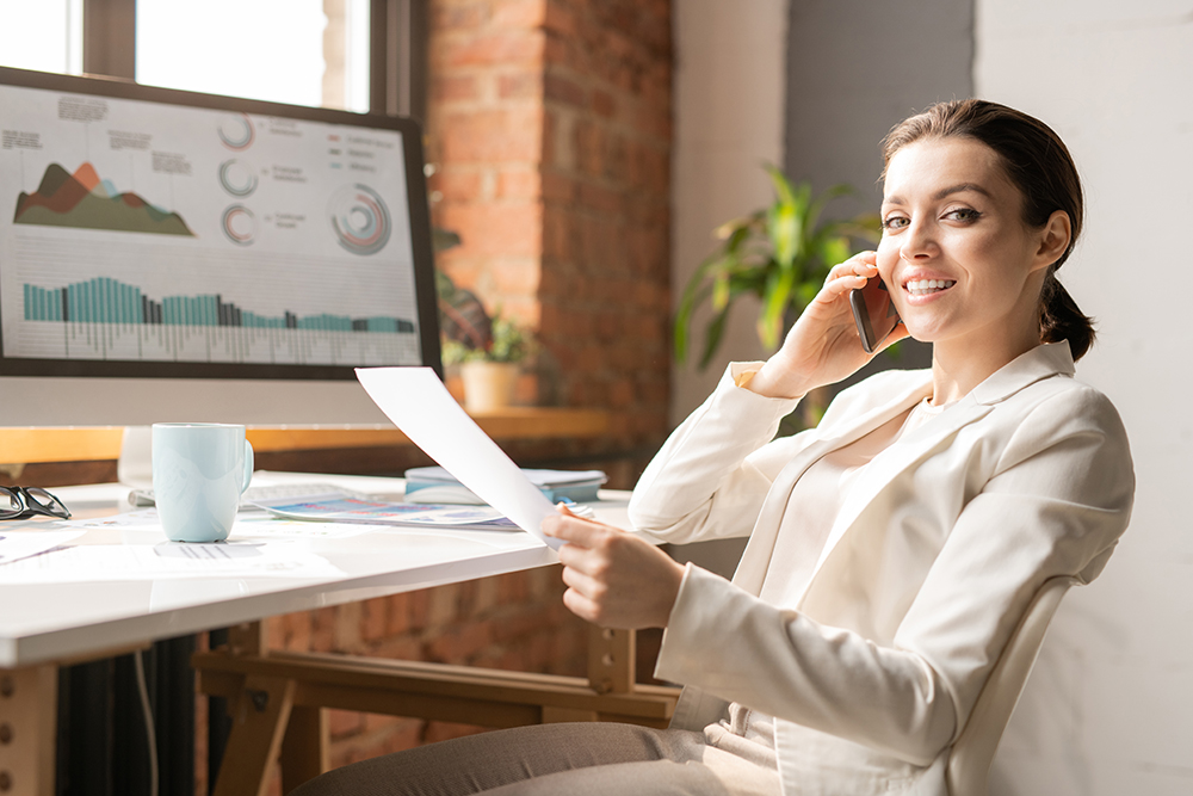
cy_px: 398
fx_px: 1657
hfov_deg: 39.6
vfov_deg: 27.0
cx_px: 596
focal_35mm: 50
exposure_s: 1/160
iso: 320
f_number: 2.8
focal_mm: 50
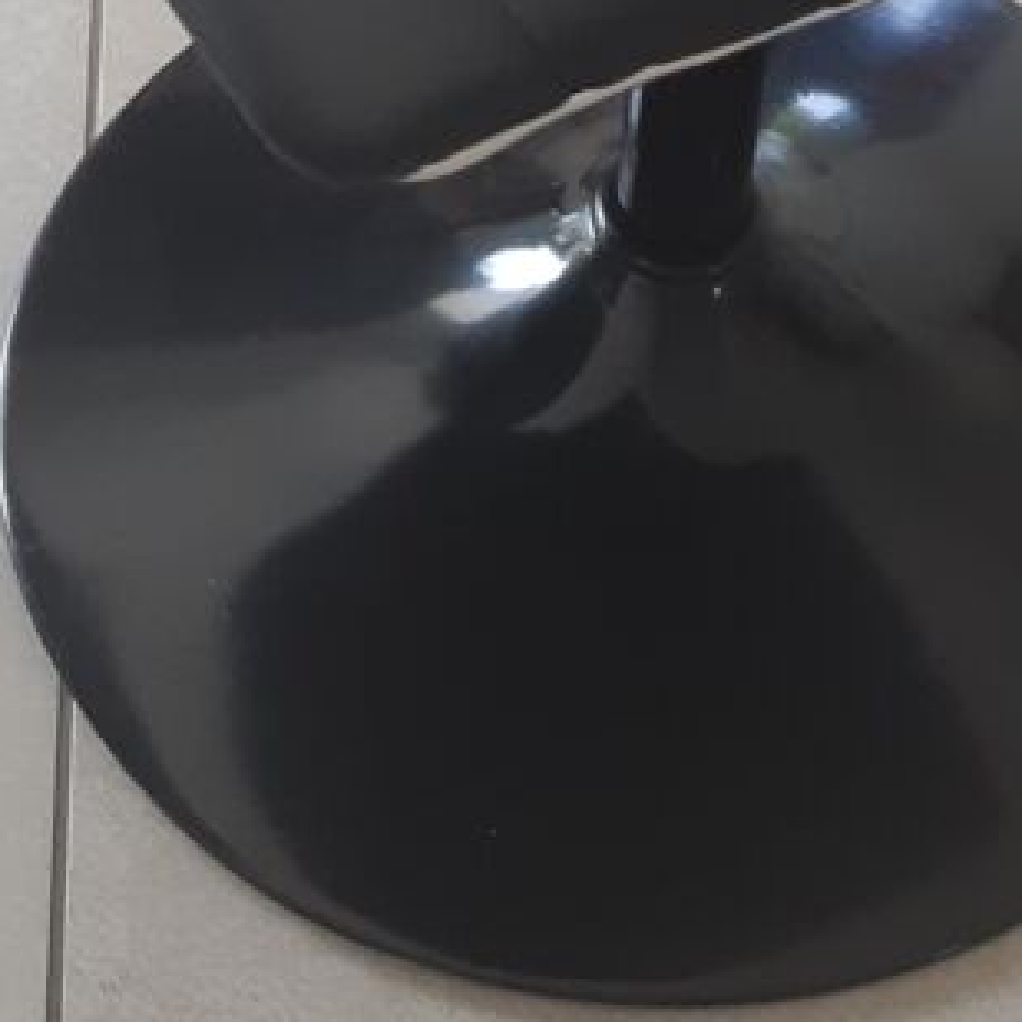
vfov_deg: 14.9
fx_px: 3307
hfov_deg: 17.4
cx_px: 800
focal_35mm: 99
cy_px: -921
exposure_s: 1/100
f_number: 1.7
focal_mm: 3.92
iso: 64
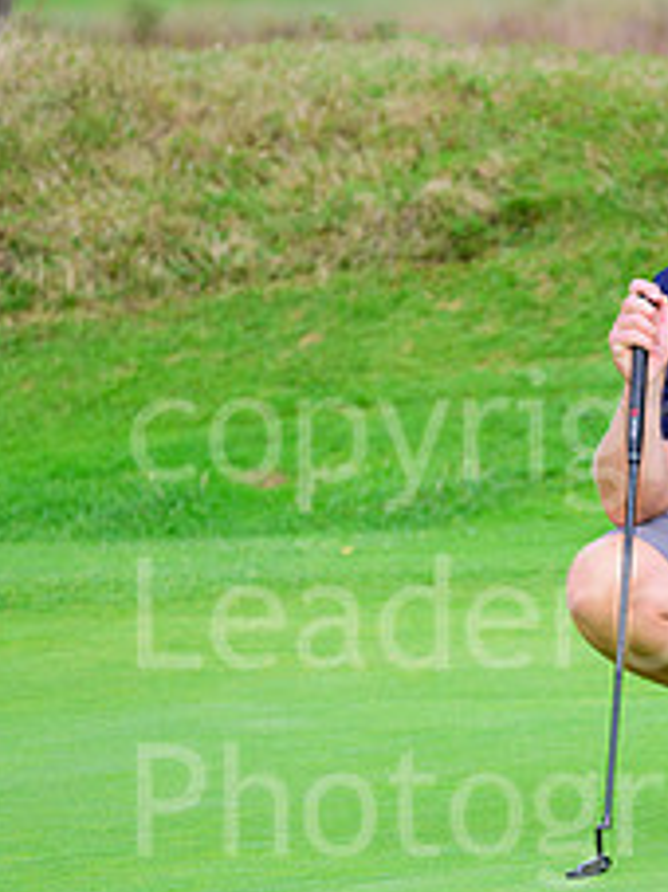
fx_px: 19676
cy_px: 644
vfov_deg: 2.6
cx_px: 570
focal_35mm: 764
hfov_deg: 1.9
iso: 1000
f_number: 5.6
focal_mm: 400
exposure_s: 1/1000
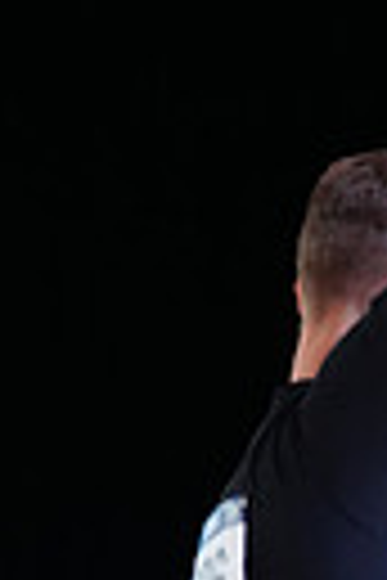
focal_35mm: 541
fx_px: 8723
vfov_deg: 3.8
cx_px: 569
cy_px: 962
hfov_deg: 2.5
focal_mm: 120
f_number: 2.8
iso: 1000
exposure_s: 1/400
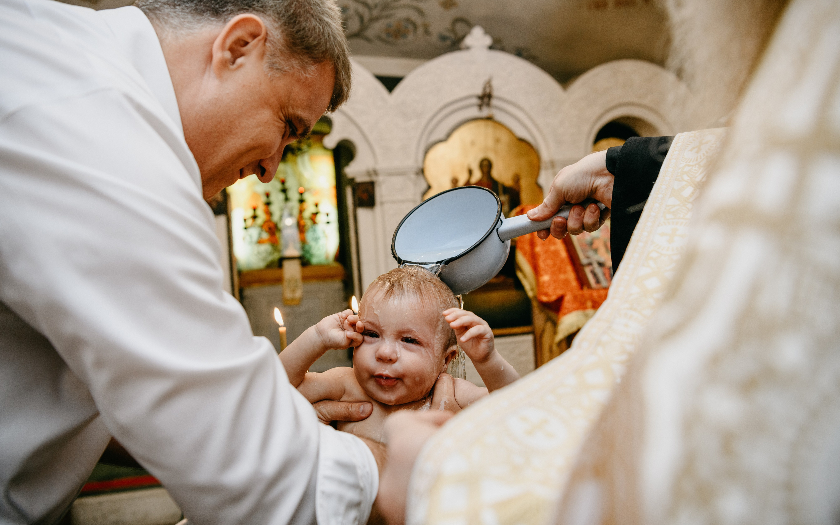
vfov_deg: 39.4
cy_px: 258
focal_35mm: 32
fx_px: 733
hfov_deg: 59.7
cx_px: 421
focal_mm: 31
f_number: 3.5
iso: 640
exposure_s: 1/160
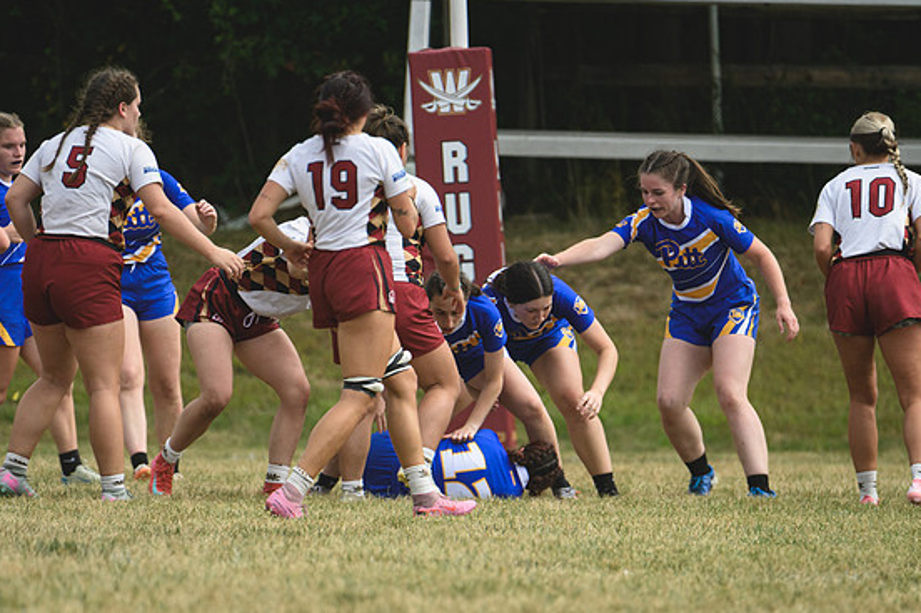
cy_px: 311
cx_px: 474
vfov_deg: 1.5
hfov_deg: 2.2
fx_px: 24180
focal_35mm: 946
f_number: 6.3
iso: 450
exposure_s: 1/1000
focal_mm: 600
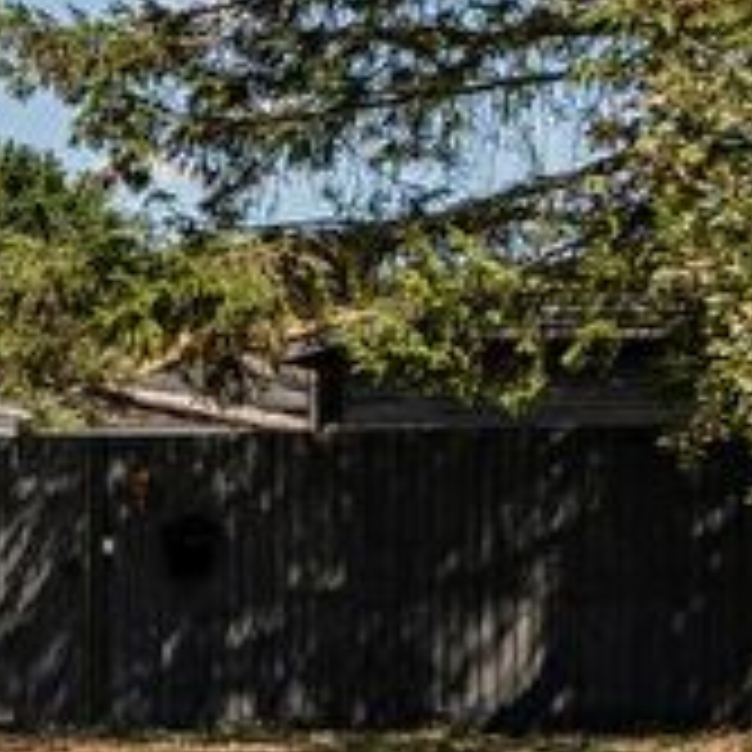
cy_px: 439
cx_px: -365
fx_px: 3146
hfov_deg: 12.9
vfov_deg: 13.6
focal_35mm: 128
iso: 400
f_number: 8
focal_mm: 24
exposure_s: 1/1000
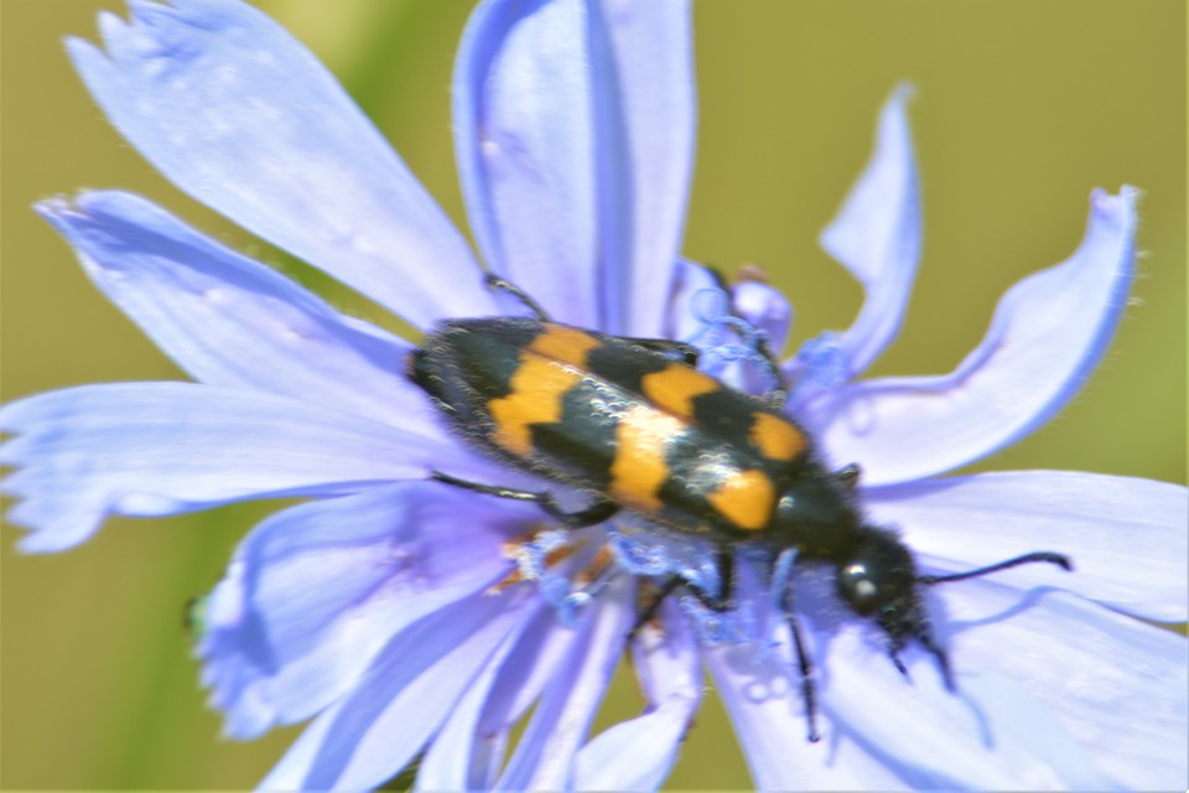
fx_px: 13871
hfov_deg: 4.9
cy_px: 396
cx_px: 594
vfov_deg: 3.3
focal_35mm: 420
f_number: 8
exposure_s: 1/125
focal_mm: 280
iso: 160
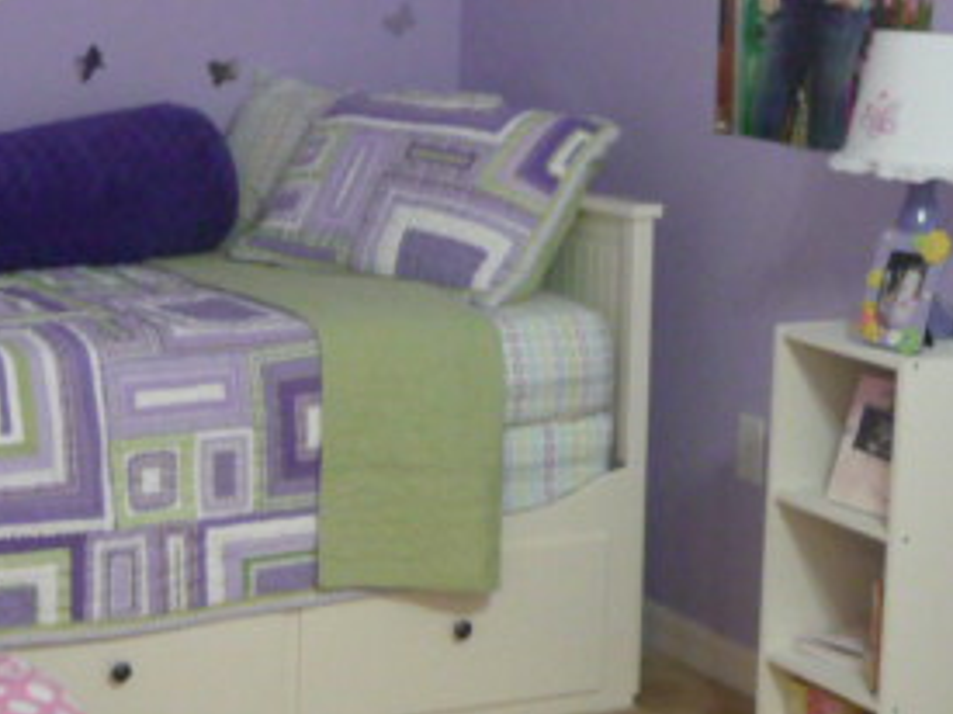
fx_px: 2559
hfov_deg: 20.9
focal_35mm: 93
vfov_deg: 15.8
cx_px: 198
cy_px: 191
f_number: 3.3
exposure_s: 1/20
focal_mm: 4.7
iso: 400
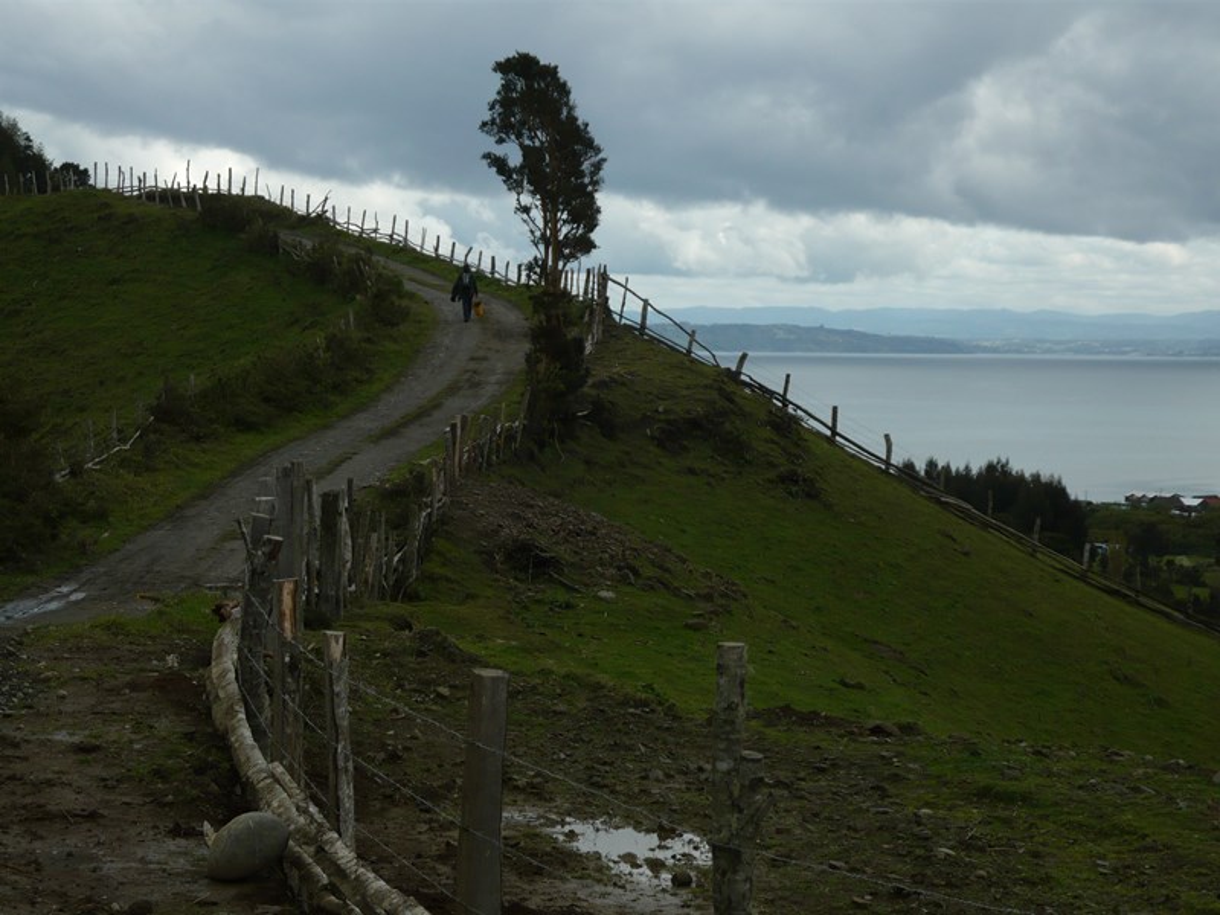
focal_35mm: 75
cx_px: 610
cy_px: 458
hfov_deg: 26.0
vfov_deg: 19.6
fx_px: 2643
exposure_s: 1/640
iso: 100
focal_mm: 12.3
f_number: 4.1
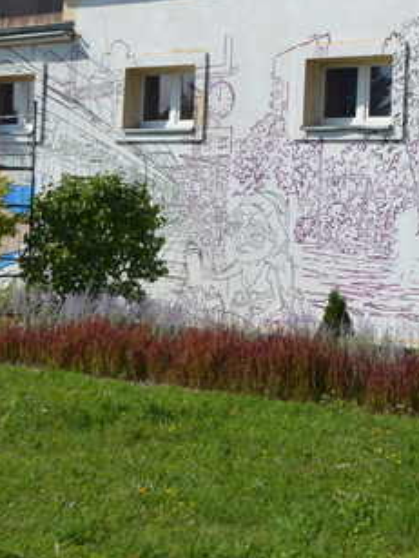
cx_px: 422
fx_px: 1162
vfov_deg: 26.8
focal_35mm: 72
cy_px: 178
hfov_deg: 19.8
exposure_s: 1/1250
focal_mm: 18
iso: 100
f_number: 3.5
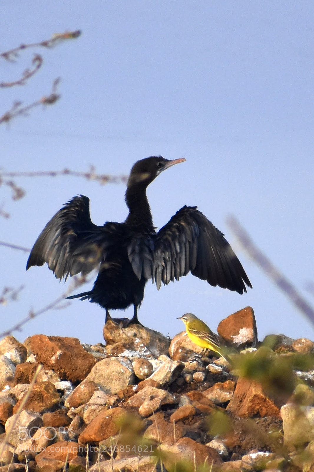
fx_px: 5890
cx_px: 157
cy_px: 236
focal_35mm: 450
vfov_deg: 4.6
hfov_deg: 3.1
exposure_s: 1/1600
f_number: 6.3
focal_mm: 300
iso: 800
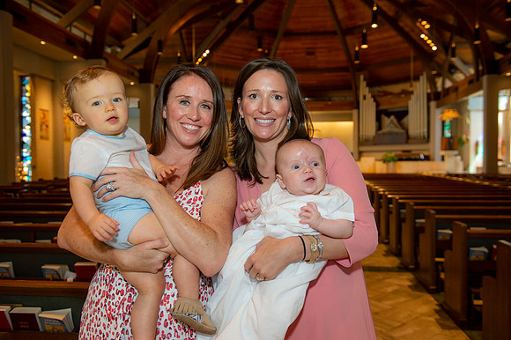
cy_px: 170
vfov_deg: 41.1
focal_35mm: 32
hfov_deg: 58.7
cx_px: 256
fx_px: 454
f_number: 4
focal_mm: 32
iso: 1000
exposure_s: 1/100
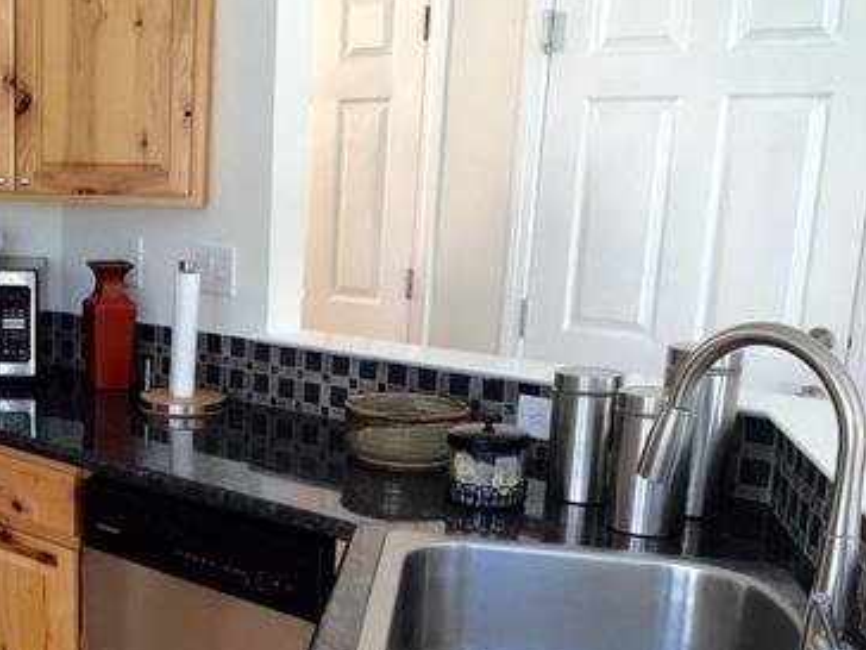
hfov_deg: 35.5
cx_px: 107
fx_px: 1276
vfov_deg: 28.4
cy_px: 438
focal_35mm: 51
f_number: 2.2
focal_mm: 4.15
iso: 32
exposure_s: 1/30
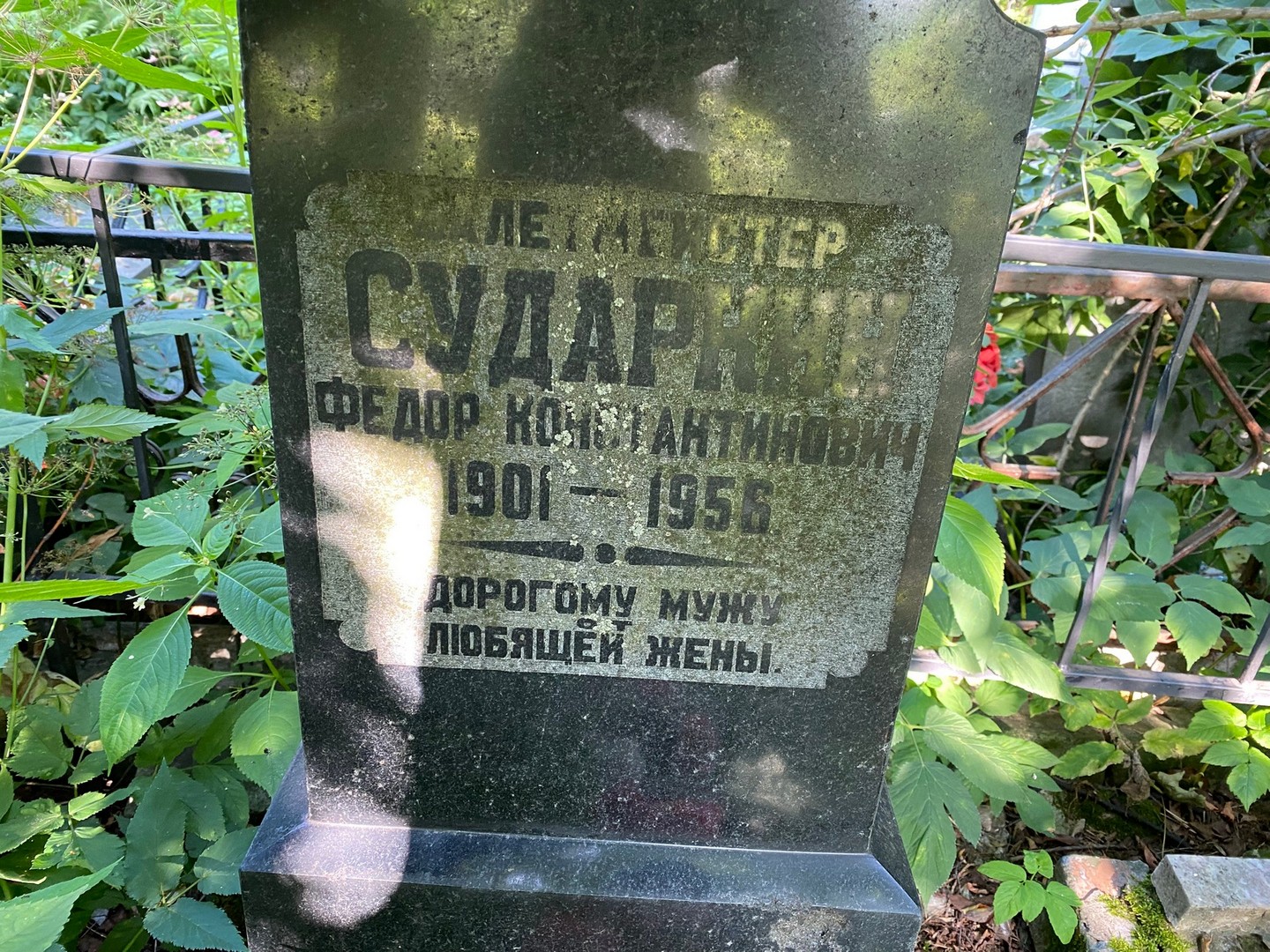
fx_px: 954
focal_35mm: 26
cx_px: 635
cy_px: 476
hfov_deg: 67.3
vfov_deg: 53.1
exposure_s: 1/60
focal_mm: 4.25
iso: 125
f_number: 1.8
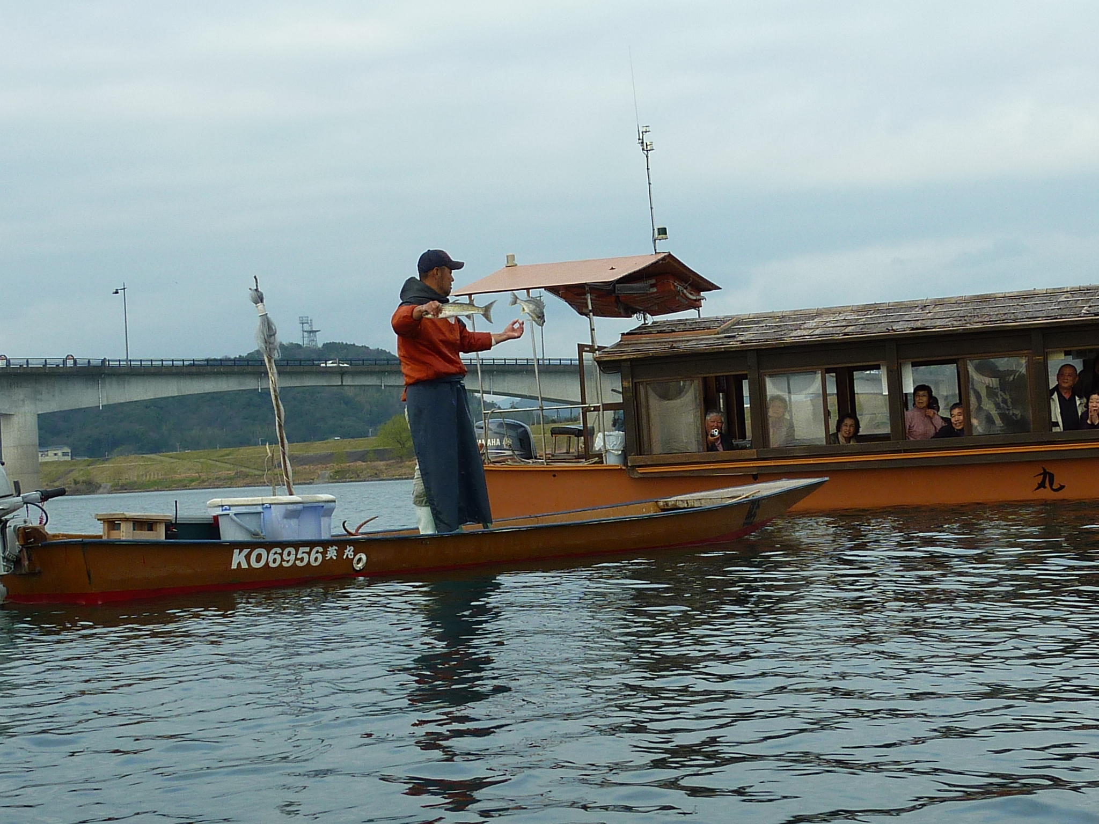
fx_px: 2127
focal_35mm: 67
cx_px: 550
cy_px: 412
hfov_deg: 29.0
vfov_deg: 21.9
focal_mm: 6.1
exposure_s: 1/320
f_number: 4
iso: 80
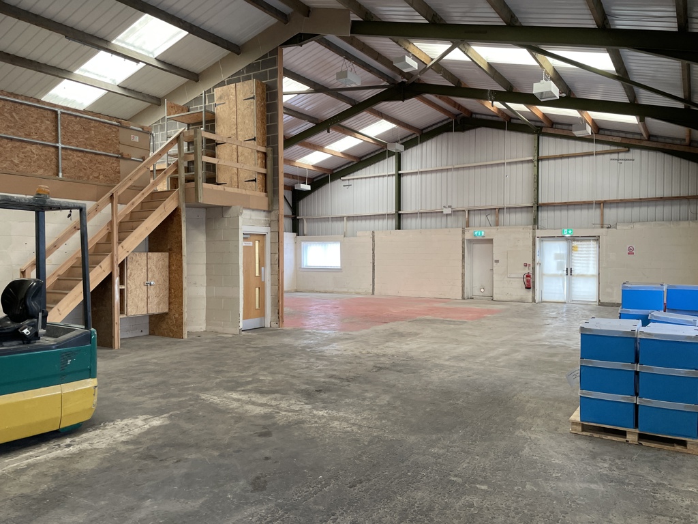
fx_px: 524
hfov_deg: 67.3
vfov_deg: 53.1
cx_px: 349
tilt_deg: -0.5
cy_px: 262
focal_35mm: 26
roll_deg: +0.0
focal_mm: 4.2
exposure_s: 1/113
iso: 125
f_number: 1.6
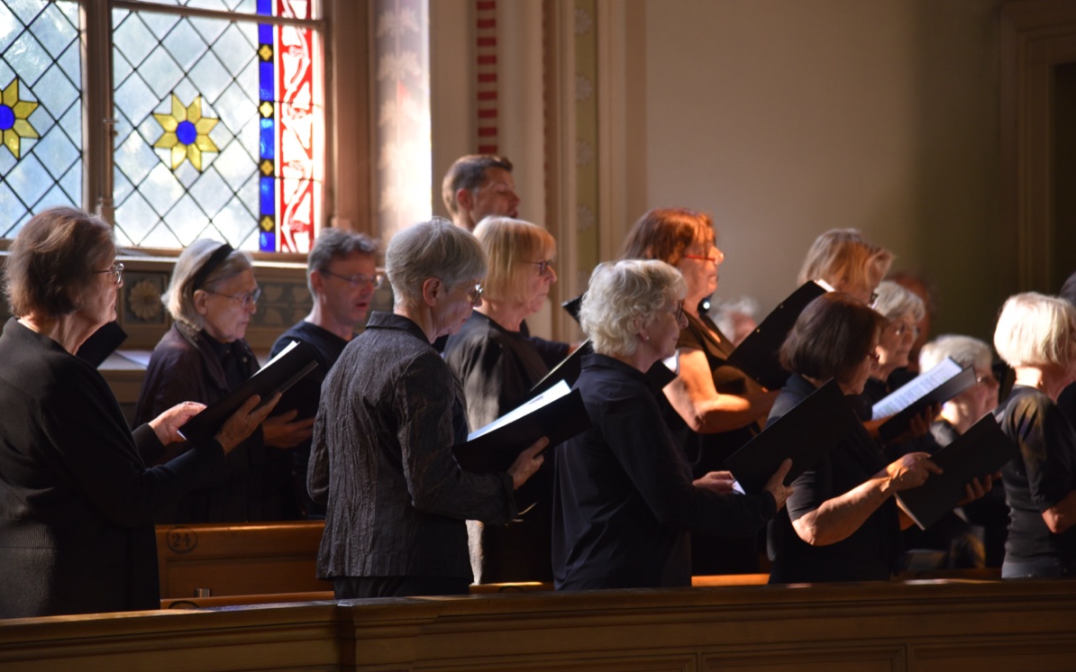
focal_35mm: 123
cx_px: 536
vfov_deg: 10.6
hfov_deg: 17.0
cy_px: 346
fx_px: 3607
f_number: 4
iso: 1100
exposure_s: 1/60
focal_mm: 120
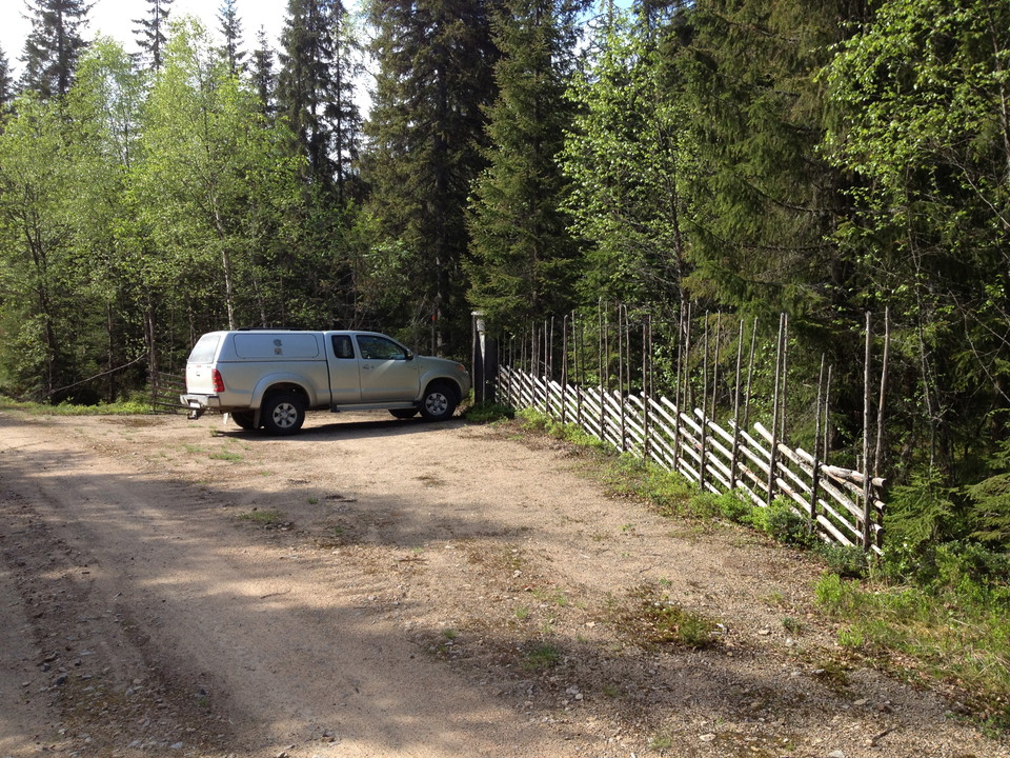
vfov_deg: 40.7
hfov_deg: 52.6
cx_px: 505
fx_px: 1021
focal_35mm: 35
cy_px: 379
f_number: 2.4
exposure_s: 1/649
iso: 50
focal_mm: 4.28
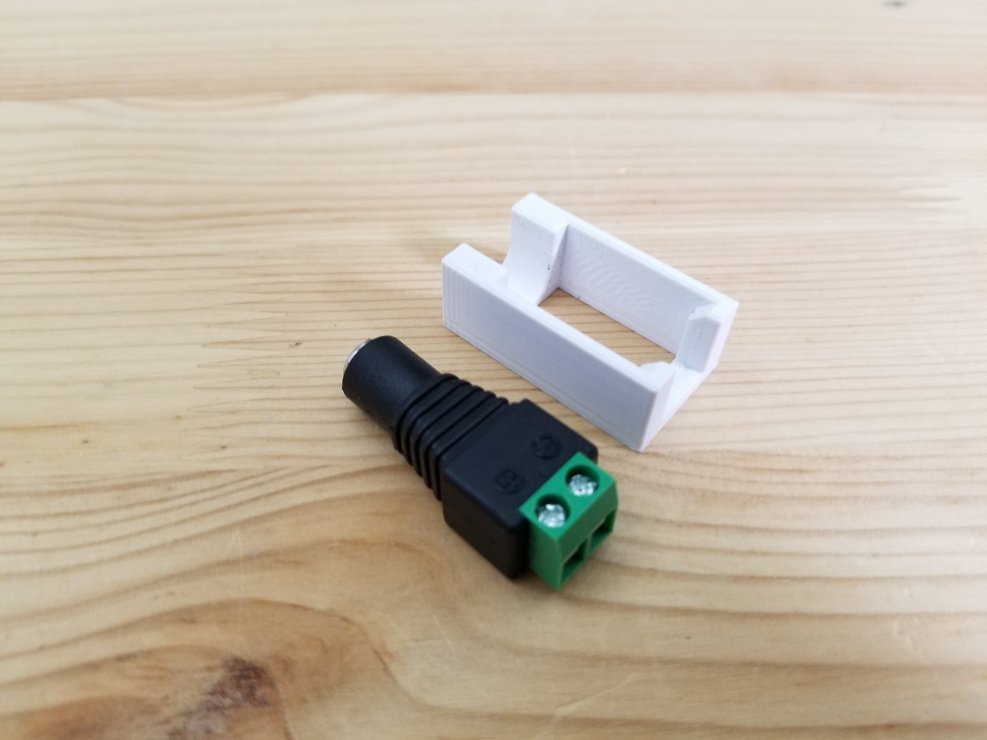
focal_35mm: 26
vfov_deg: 53.1
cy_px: 370
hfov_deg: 67.3
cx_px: 494
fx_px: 741
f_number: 1.7
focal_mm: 4.25
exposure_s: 1/60
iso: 200
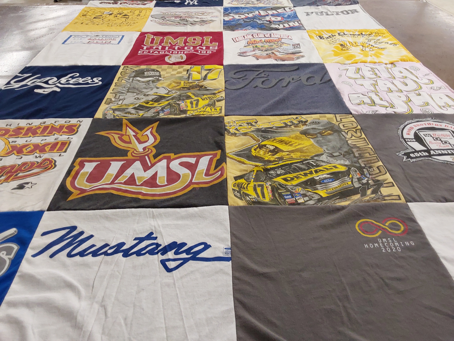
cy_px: 170
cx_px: 227
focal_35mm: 28
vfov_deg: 49.7
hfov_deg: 63.4
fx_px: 367
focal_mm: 2.91
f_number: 1.9
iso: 100
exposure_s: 1/60
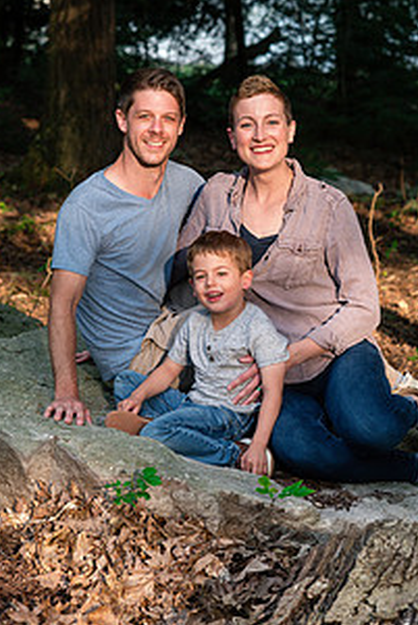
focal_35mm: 127
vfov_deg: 16.1
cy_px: 249
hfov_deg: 10.8
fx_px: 2209
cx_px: 233
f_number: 5.6
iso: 1000
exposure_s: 1/250
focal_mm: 85
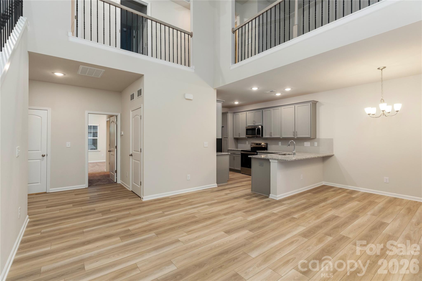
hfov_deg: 93.3
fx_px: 199
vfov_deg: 70.4
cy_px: 140
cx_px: 211
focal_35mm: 17
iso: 640
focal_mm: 17
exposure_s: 1/10
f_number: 7.1
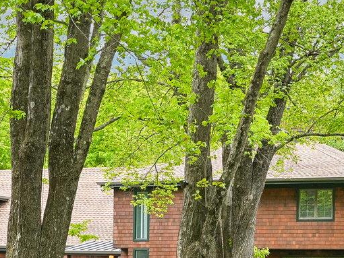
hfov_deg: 14.6
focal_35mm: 135
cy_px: 291
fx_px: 1342
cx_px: 171
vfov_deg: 10.8
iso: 320
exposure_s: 1/40
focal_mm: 35
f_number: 8
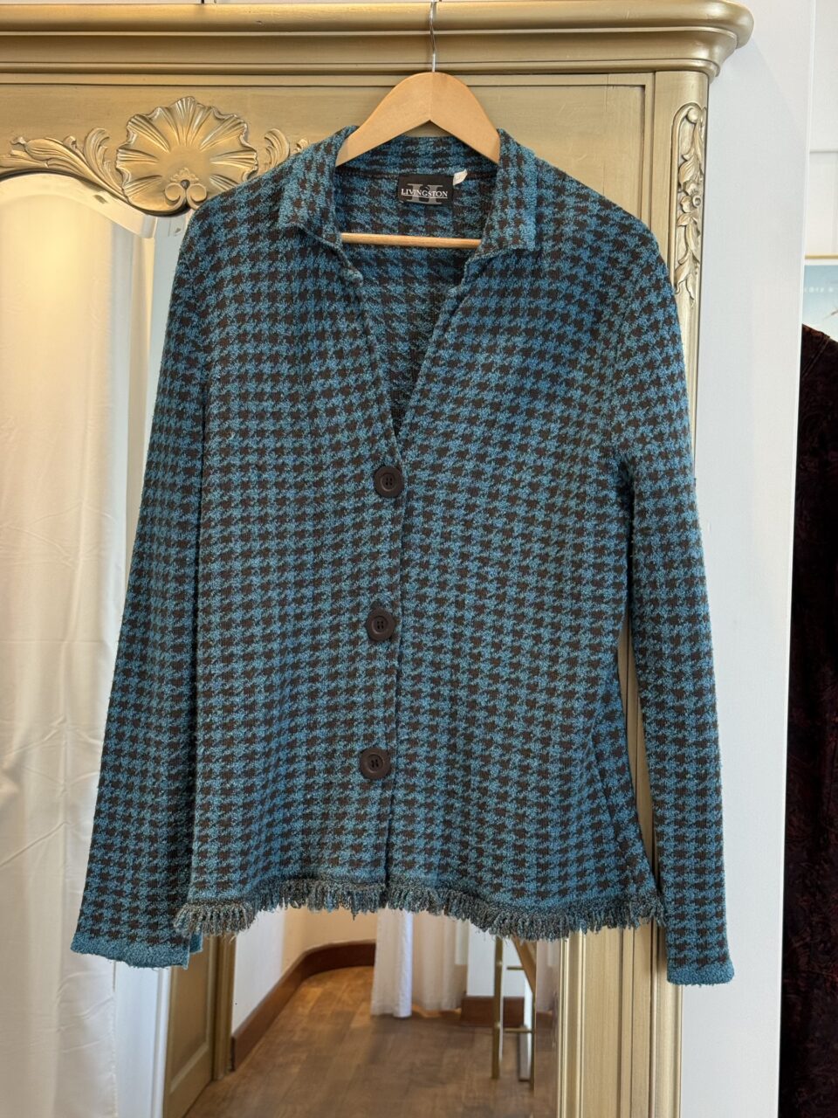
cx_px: 419
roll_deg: -1.2
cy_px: 559
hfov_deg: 30.3
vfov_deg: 39.7
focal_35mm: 48
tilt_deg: -4.1
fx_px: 1549
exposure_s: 1/294
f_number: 1.78
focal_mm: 6.76
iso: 64
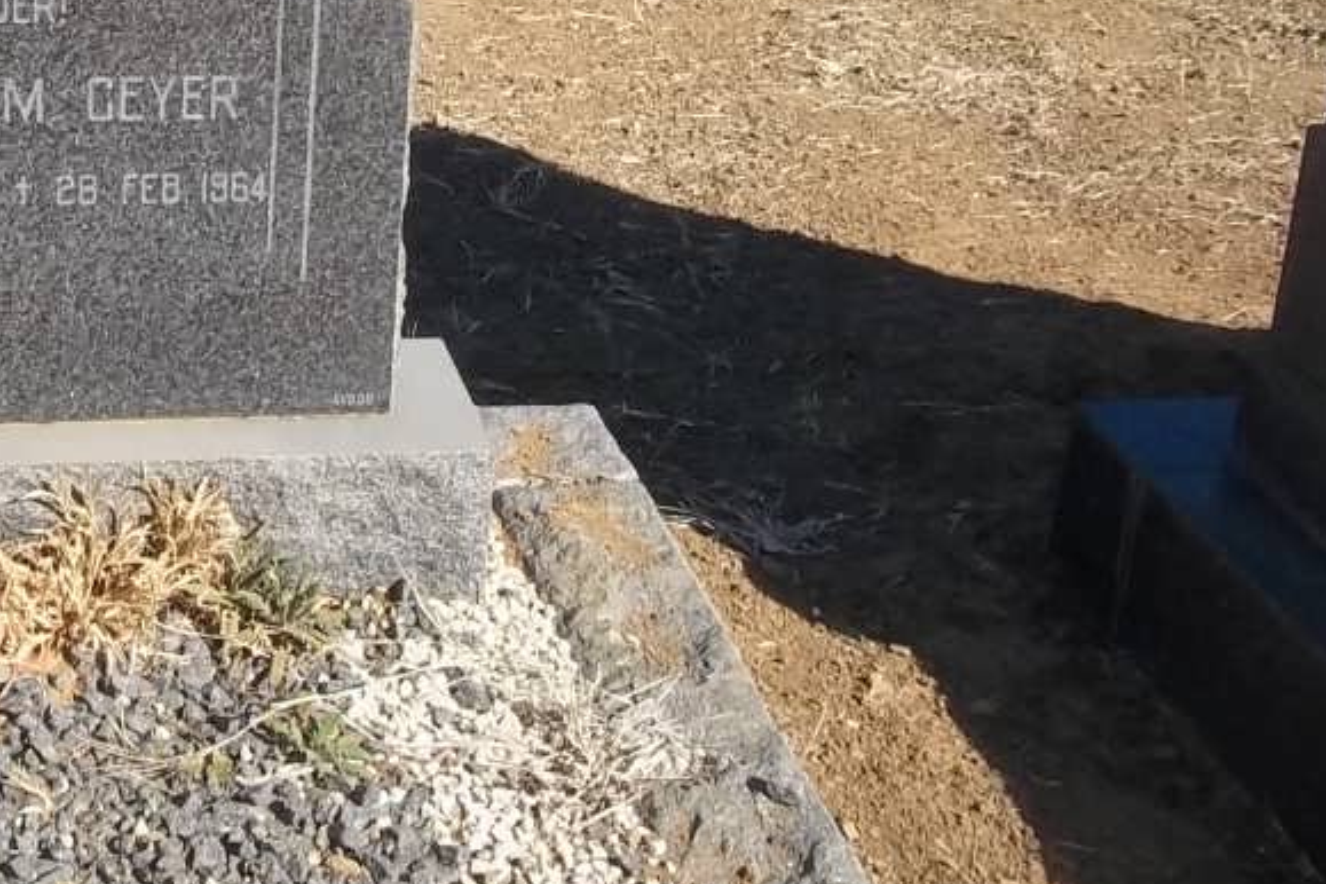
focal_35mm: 69
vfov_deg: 19.2
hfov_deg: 27.9
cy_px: 7
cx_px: 73
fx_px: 2541
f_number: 5.5
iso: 80
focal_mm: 5.7
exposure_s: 1/320
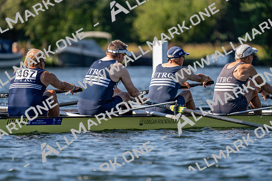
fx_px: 3355
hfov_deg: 4.6
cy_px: 90
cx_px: 136
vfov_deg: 3.1
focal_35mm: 444
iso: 320
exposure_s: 1/1600
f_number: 6.3
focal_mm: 444
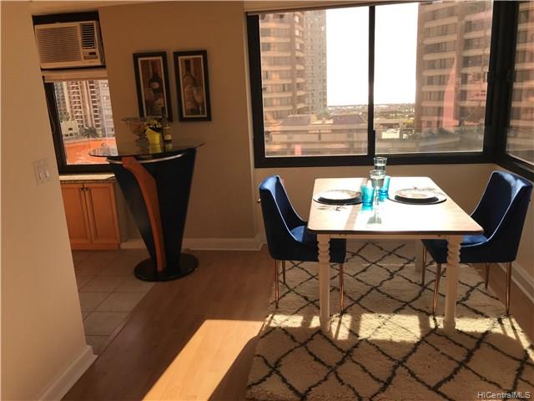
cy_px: 200
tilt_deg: -14.4
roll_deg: +2.7
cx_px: 267
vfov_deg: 49.7
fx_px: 432
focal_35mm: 28
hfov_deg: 63.4
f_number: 1.8
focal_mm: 3.99
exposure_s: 1/626
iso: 20
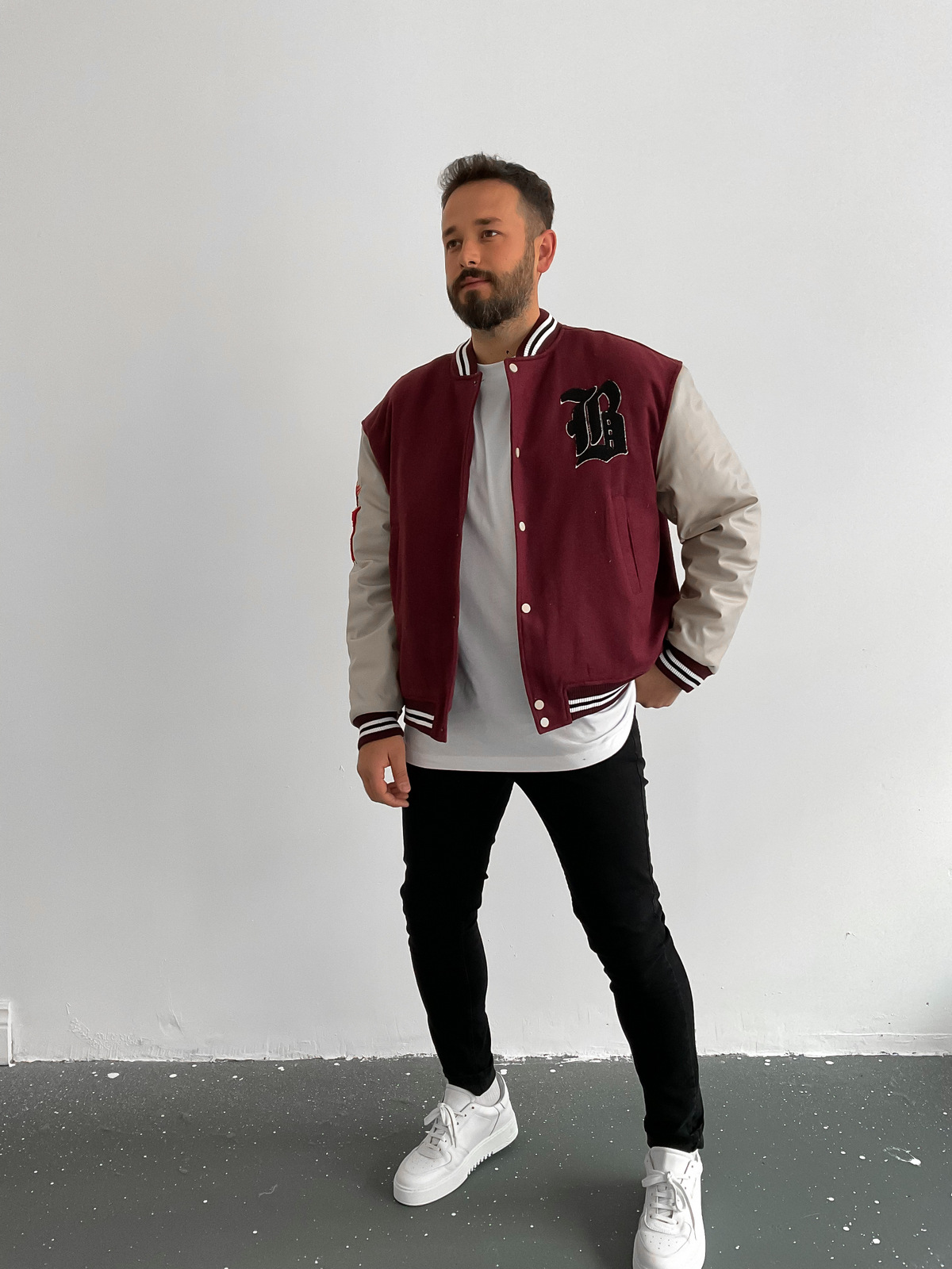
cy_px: 634
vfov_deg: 61.7
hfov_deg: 48.2
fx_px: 1063
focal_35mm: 29
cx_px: 476
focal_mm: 3
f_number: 1.8
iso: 125
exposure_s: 1/60
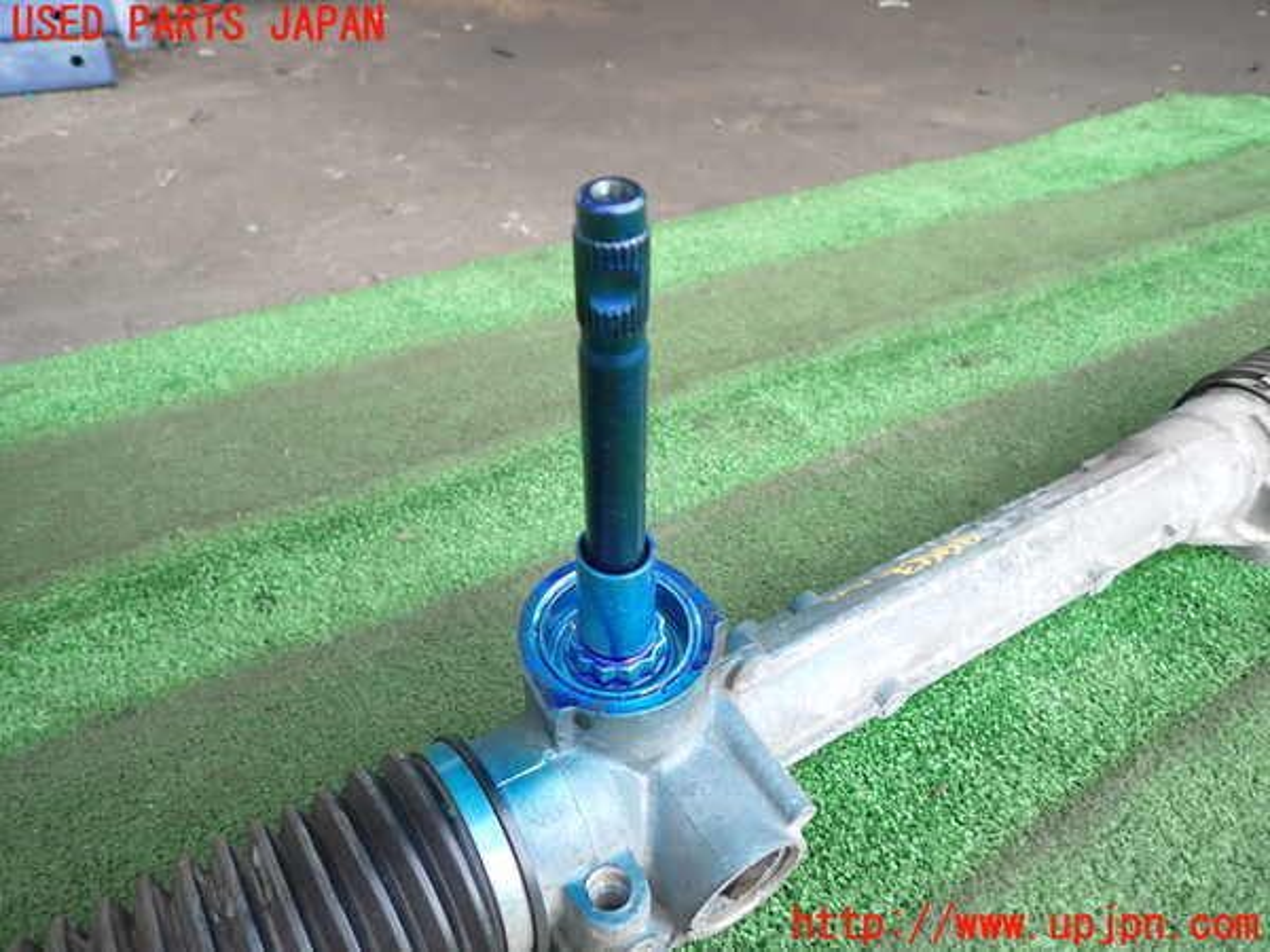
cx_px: 635
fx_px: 917
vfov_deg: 54.9
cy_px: 476
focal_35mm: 25
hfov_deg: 69.4
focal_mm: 4.5
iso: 125
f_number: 2
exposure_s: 1/60
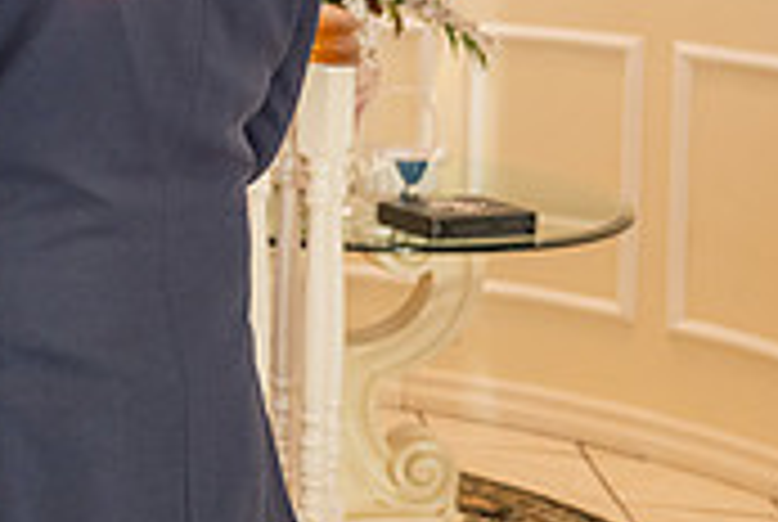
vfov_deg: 13.6
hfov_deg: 18.6
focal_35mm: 97
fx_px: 2100
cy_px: -169
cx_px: -382
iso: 1000
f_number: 2.8
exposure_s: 1/100
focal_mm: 29
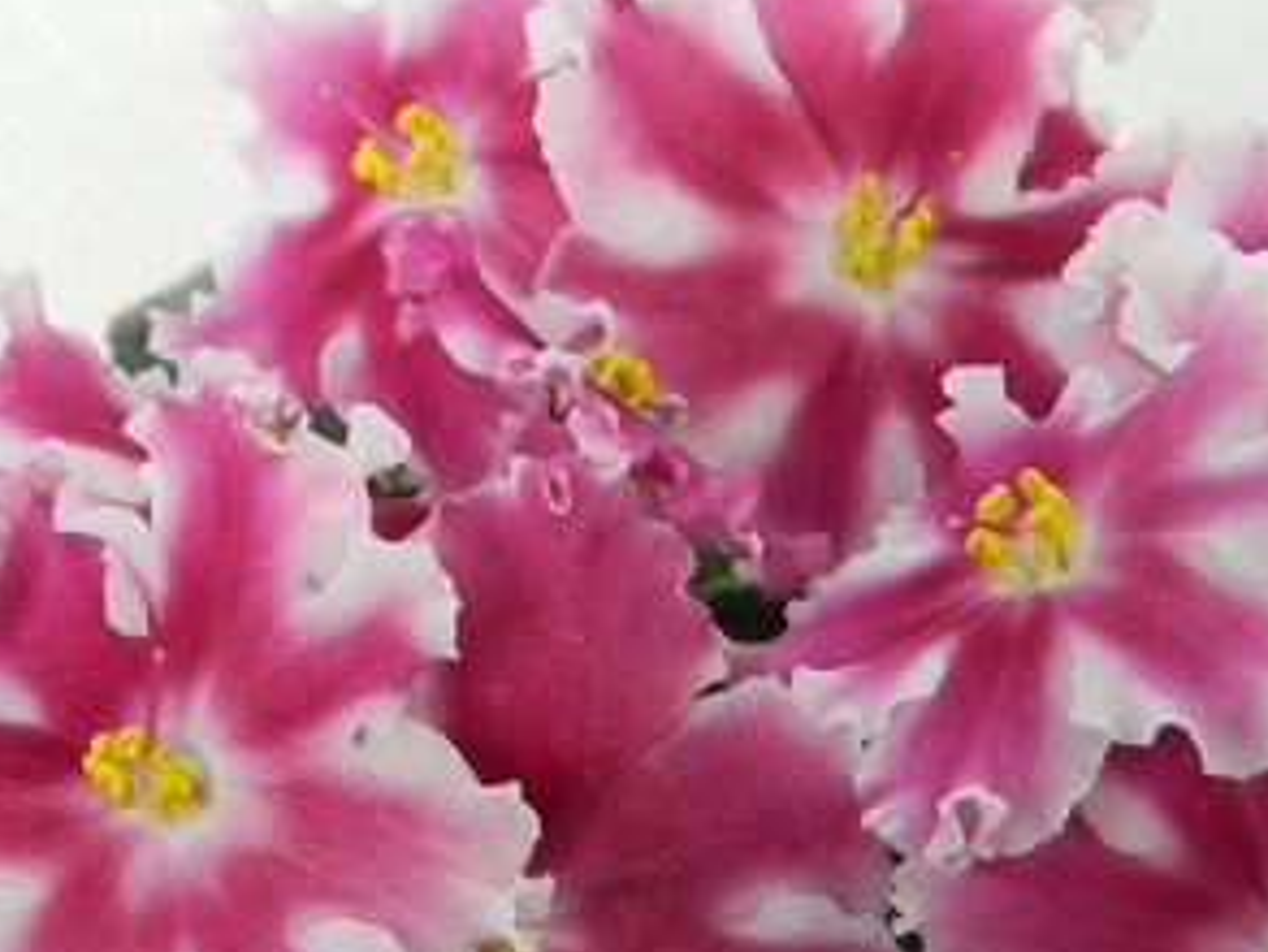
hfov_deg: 21.1
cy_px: 1000
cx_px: 710
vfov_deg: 15.5
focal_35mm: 93
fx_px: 3408
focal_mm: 6.2
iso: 100
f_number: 3.3
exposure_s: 1/30
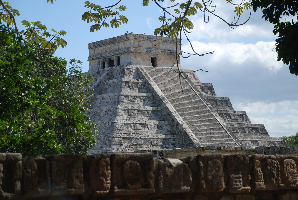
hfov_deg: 19.4
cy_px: 100
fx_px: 870
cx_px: 149
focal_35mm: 105
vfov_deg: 13.1
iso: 100
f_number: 5.6
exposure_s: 1/400
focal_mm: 70
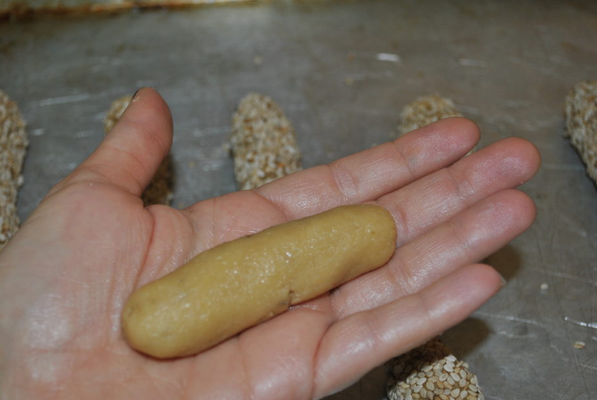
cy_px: 196
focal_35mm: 60
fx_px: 996
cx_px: 274
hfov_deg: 33.3
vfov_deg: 22.7
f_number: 5
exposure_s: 1/60
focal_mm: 36
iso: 200
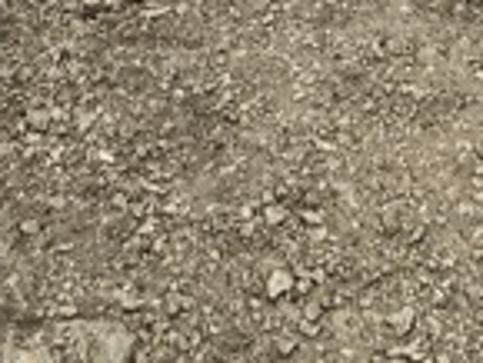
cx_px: 380
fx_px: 1382
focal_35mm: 99
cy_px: -819
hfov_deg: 19.6
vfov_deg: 9.9
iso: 50
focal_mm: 2.22
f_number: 2.2
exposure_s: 1/3205
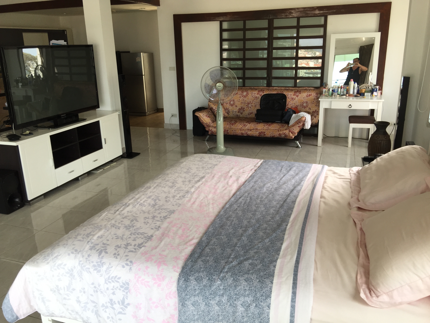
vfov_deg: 48.2
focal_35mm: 29
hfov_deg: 61.7
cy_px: 162
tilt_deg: -16.1
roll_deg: -0.5
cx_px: 215
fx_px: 360
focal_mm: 4.15
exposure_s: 1/105
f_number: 2.2
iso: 32
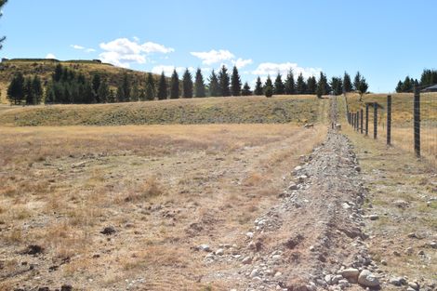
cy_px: 146
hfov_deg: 53.1
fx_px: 437
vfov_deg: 36.8
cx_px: 218
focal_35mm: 36
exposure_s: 1/400
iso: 200
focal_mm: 24
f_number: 10
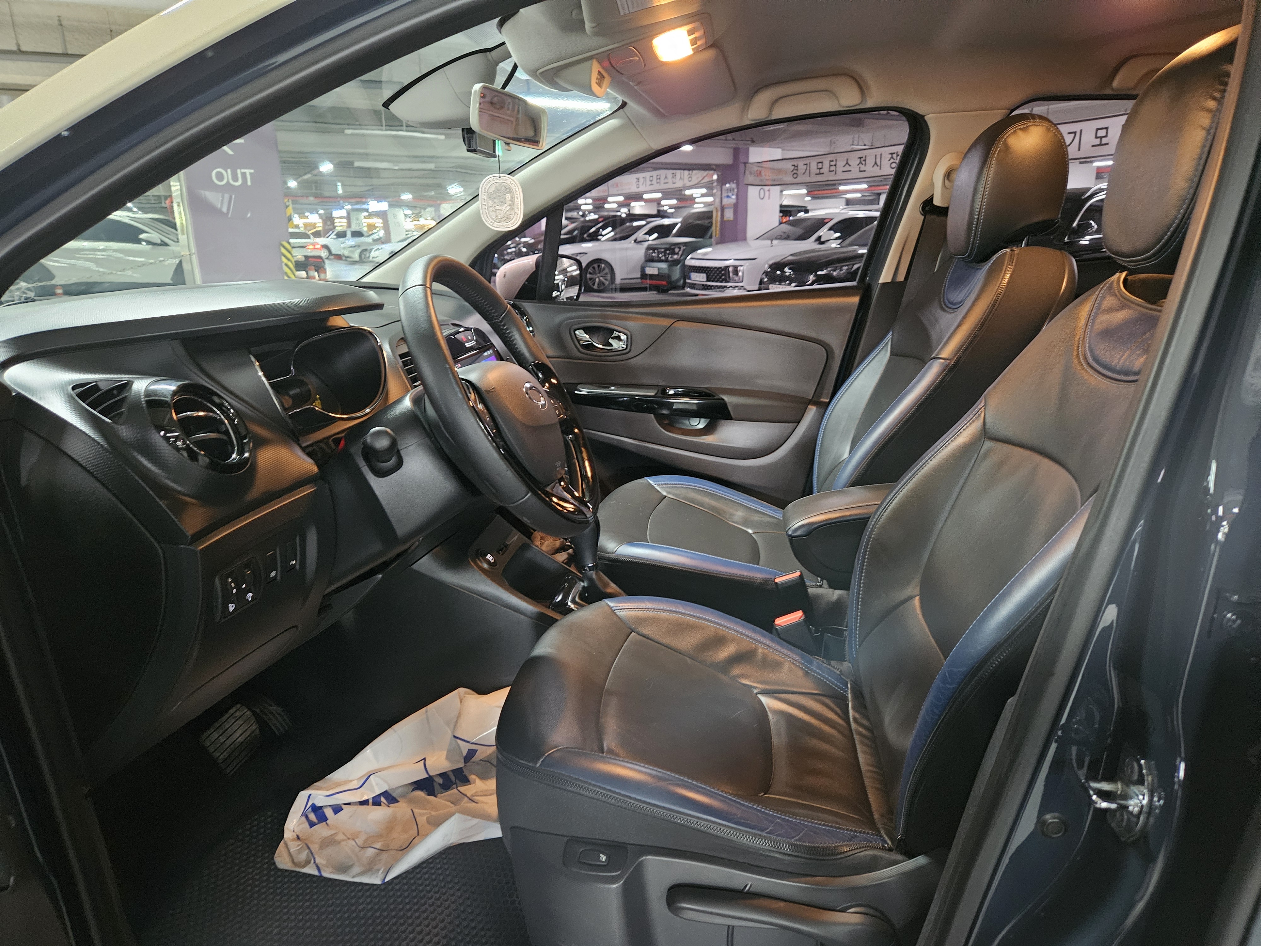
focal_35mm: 23
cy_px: 473
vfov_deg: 58.9
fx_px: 838
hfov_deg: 73.9
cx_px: 630
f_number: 1.8
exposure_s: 1/24
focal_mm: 5.4
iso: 800
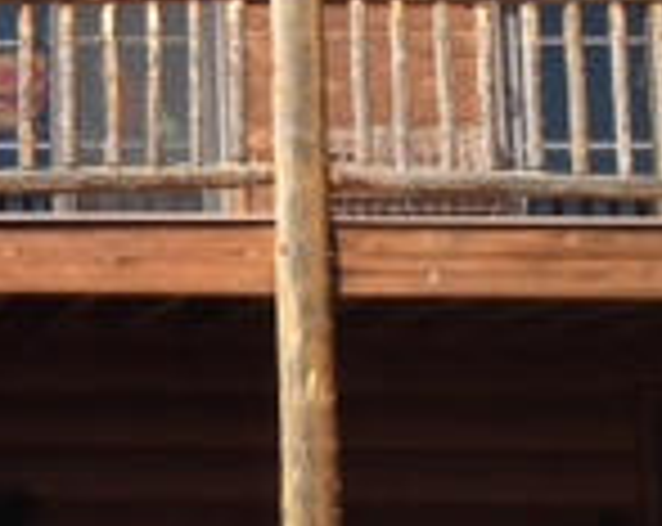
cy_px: 4
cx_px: -374
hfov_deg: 12.3
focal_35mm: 149
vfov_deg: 10.3
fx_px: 2914
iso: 50
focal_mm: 4.28
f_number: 2.4
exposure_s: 1/1042
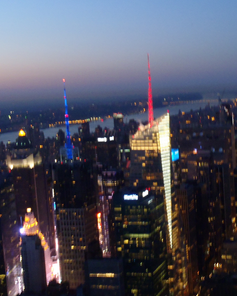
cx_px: 211
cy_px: 144
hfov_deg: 24.0
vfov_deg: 30.5
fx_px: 544
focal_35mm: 62
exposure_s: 1/4
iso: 320
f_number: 4.6
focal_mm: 6.83
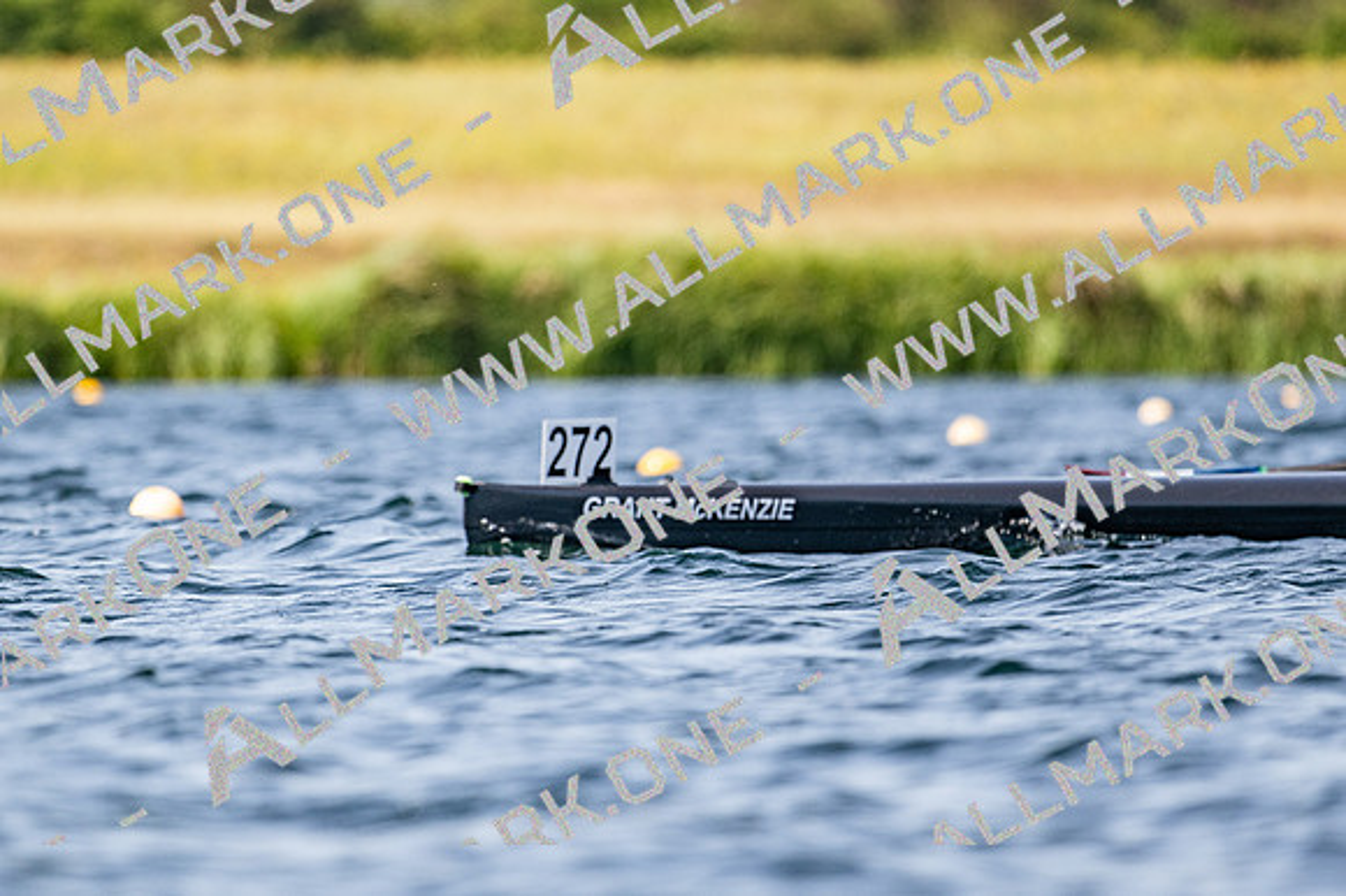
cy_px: 448
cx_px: 673
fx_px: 22420
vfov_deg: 2.3
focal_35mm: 600
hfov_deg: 3.4
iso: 250
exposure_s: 1/2500
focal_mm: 400
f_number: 4.5
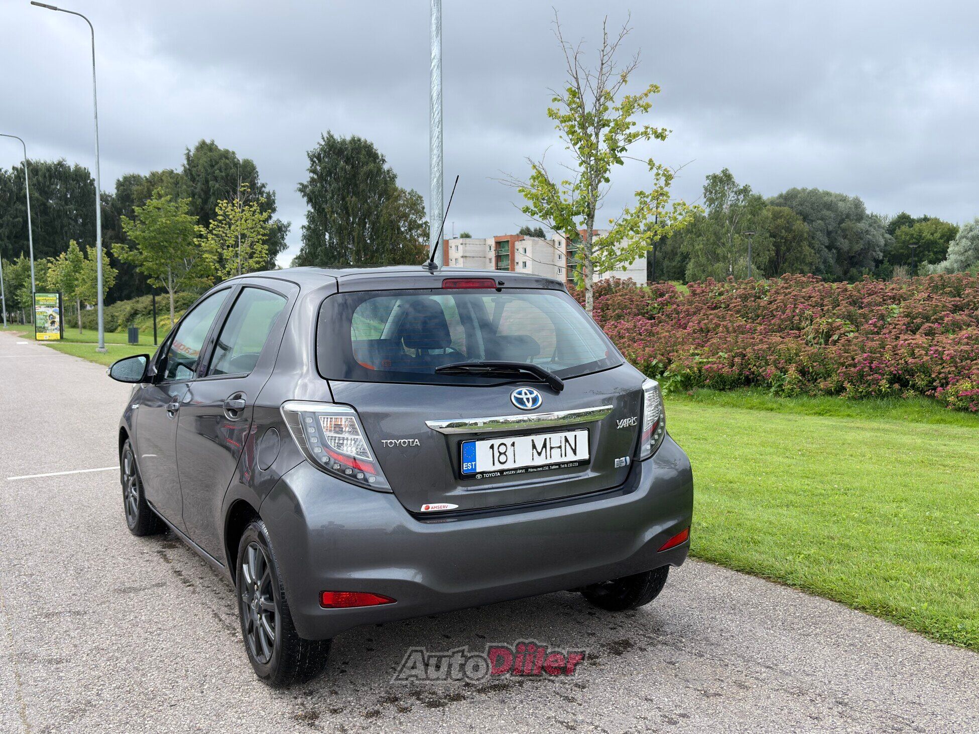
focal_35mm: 33
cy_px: 367
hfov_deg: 55.4
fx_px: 933
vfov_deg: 42.9
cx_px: 490
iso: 32
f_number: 1.6
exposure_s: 1/709
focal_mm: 5.96
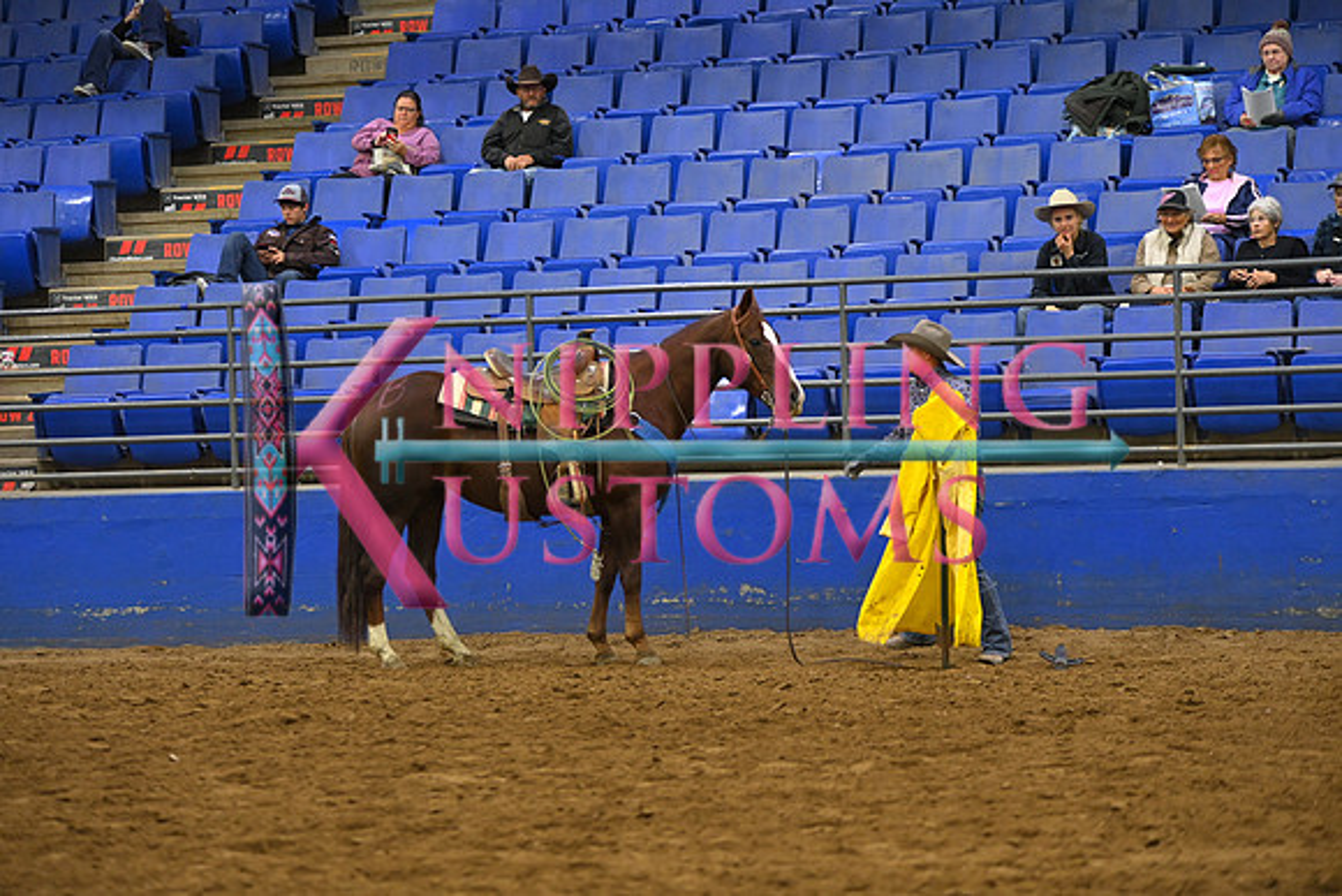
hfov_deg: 18.3
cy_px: 448
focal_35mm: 112
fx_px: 4176
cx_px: 671
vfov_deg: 12.2
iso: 3200
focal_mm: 112
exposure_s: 1/400
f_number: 2.8
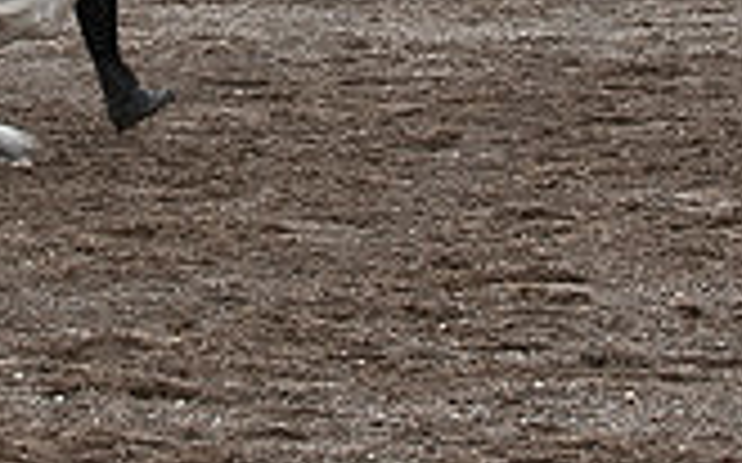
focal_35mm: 218
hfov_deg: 9.6
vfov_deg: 5.9
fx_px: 4407
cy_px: -272
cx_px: 90
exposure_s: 1/1600
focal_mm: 70
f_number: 5.6
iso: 1000
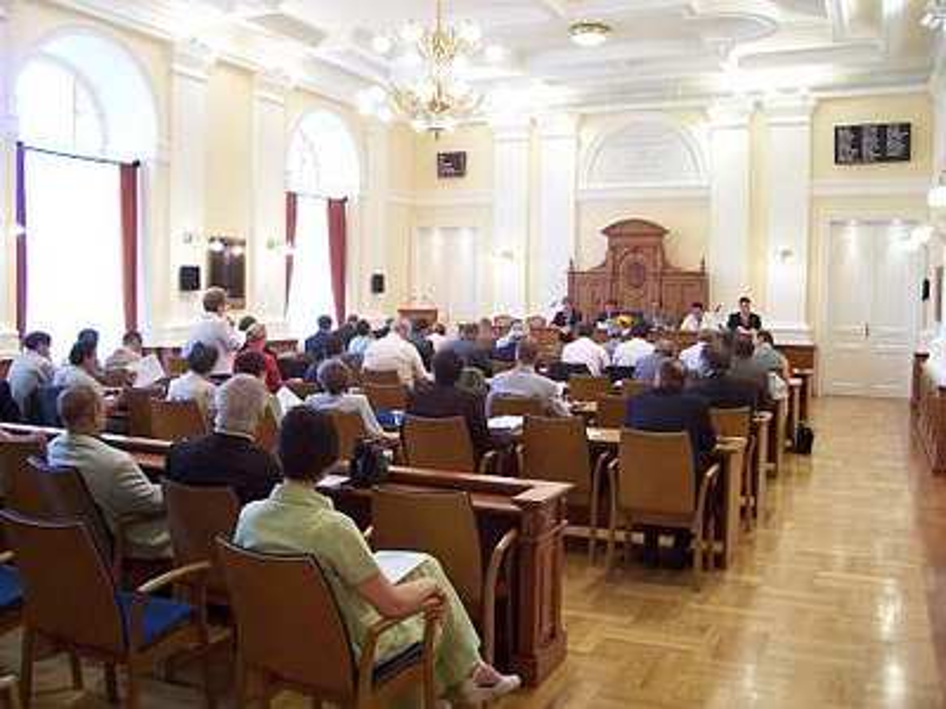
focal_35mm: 34
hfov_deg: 54.0
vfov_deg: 41.8
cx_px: 473
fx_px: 929
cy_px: 354
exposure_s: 1/30
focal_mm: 5.6
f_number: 2.7
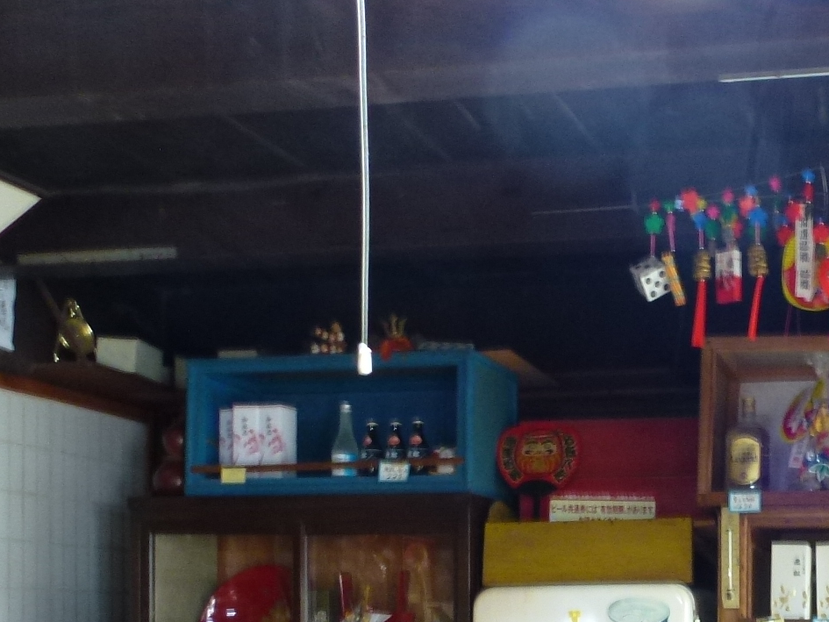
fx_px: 1245
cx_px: 802
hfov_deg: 34.0
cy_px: 653
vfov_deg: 26.2
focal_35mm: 52
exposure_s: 1/6
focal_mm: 4.3
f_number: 3.3
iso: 200
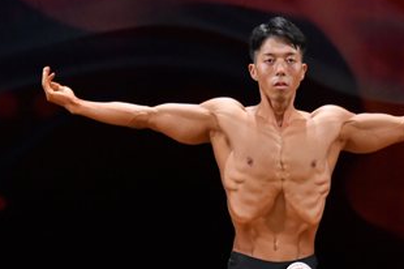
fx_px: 6311
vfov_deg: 2.4
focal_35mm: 563
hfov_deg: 3.7
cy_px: 276
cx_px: 267
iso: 3200
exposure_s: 1/400
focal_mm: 150
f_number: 5.6
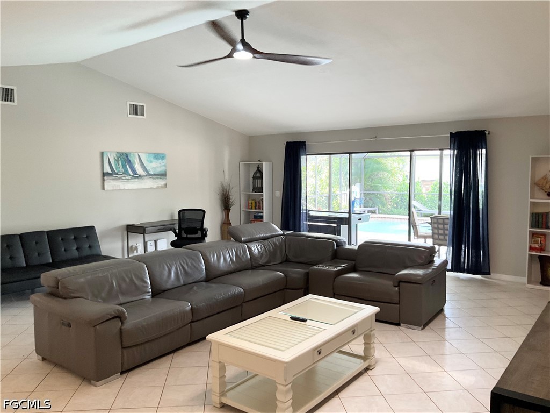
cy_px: 206
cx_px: 275
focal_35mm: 29
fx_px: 461
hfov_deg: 61.7
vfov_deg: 48.2
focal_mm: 3
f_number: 1.8
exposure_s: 1/42
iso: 100
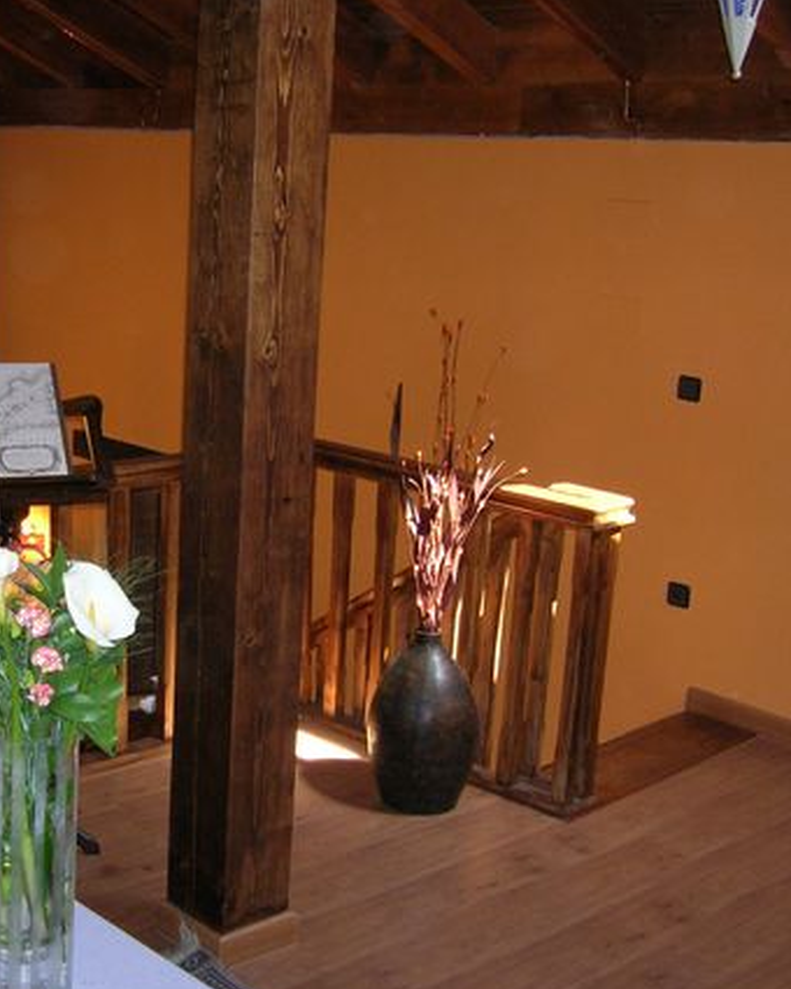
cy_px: 498
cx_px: 235
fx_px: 1463
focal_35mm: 50
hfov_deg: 29.9
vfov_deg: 37.3
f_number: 2.9
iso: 116
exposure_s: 1/60.1
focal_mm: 5.7
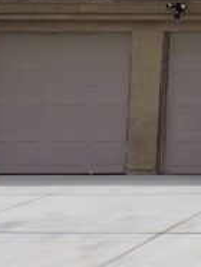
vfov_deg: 14.7
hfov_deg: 9.2
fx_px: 1020
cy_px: 3
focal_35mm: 132
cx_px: 580
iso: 100
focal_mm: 4.3
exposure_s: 1/1250
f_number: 3.7
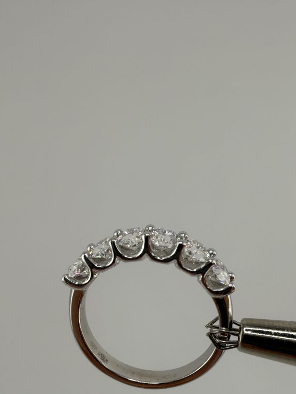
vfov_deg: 47.6
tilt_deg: -35.1
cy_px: 282
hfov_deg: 37.7
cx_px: 162
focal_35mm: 38
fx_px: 433
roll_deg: -6.0
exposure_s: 1/1905
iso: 40
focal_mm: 2.22
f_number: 2.2
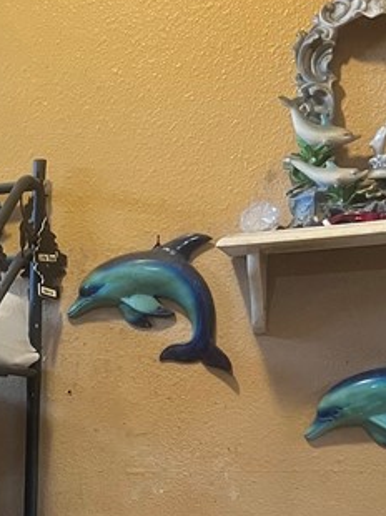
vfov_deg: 21.4
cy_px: 588
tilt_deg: -4.9
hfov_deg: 15.6
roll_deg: +1.0
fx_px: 1280
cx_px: -210
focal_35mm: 86
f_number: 1.5
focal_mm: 5.7
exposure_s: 1/60
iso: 250
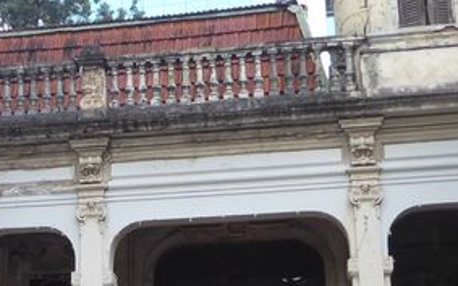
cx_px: 87
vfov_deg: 14.9
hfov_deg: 23.4
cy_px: 228
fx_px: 1086
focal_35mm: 87
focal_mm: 5
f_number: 3.5
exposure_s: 1/60
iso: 160
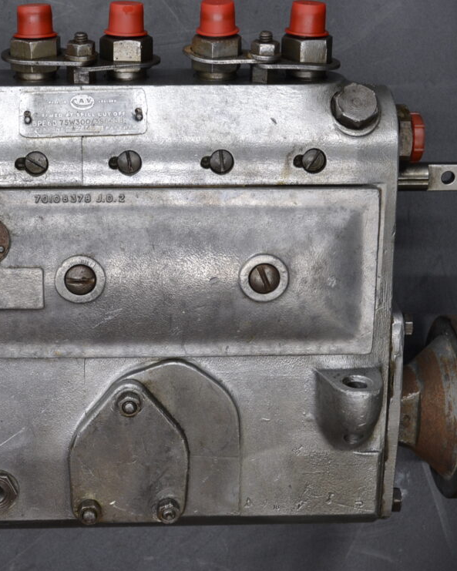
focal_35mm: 80
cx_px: 138
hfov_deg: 19.2
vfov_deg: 23.9
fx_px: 1348
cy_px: 271
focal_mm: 35
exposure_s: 1/80
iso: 400
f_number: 8
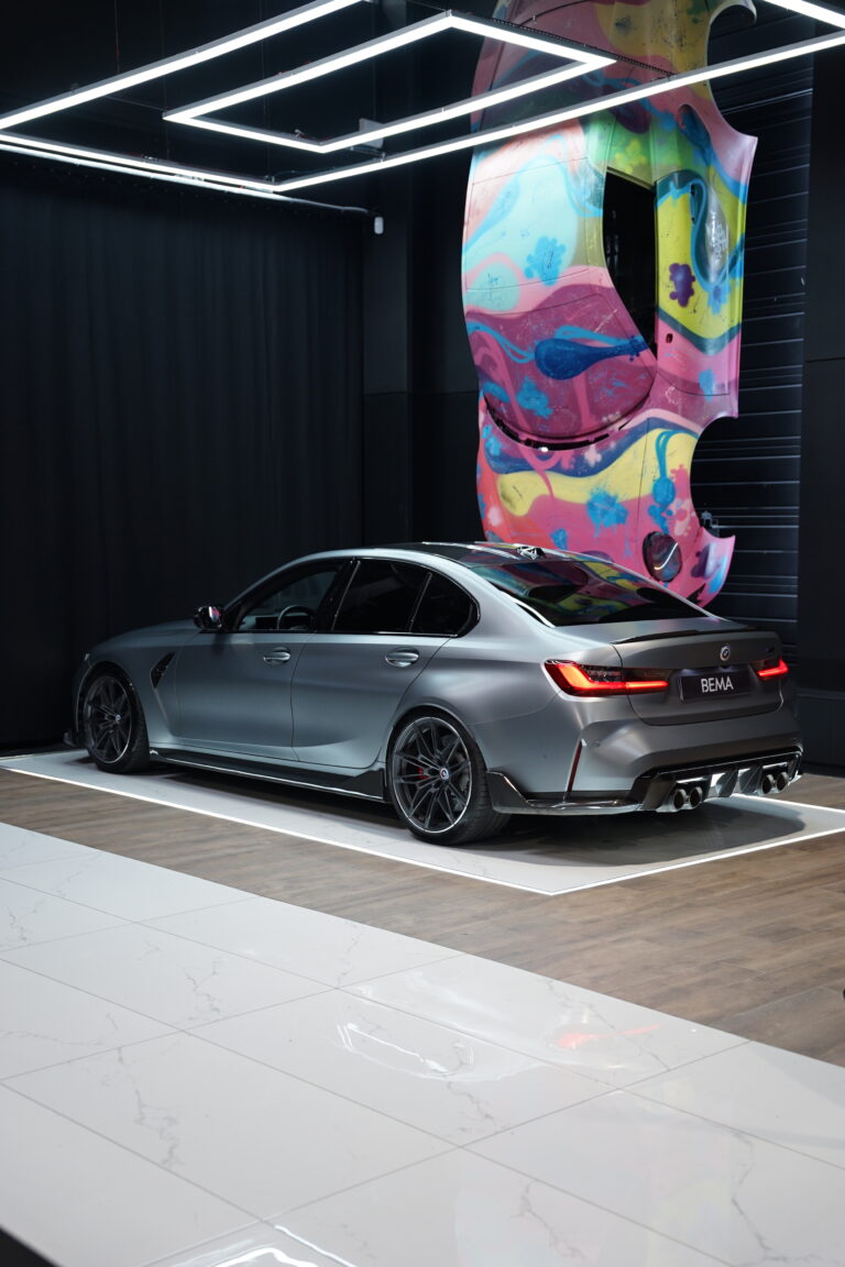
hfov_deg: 29.7
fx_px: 1595
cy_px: 634
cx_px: 422
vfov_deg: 43.3
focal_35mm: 45
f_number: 2.8
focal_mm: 45.3
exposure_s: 1/80
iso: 500
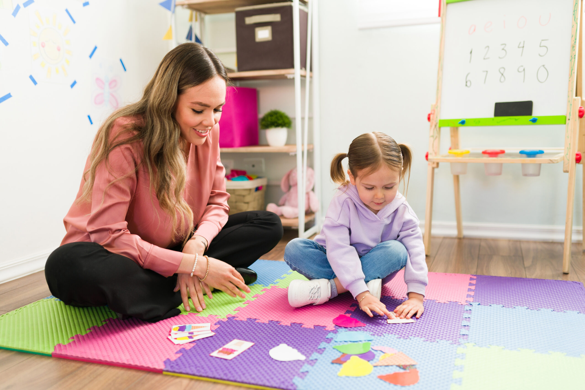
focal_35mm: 35
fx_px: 569
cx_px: 292
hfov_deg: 54.4
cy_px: 195
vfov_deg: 37.9
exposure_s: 1/125
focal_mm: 35
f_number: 1.8
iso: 400
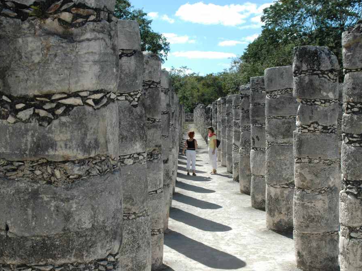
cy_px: 136
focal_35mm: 53
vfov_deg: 27.5
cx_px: 204
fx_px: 554
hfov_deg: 36.1
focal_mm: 32
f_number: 10
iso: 400
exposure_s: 1/400
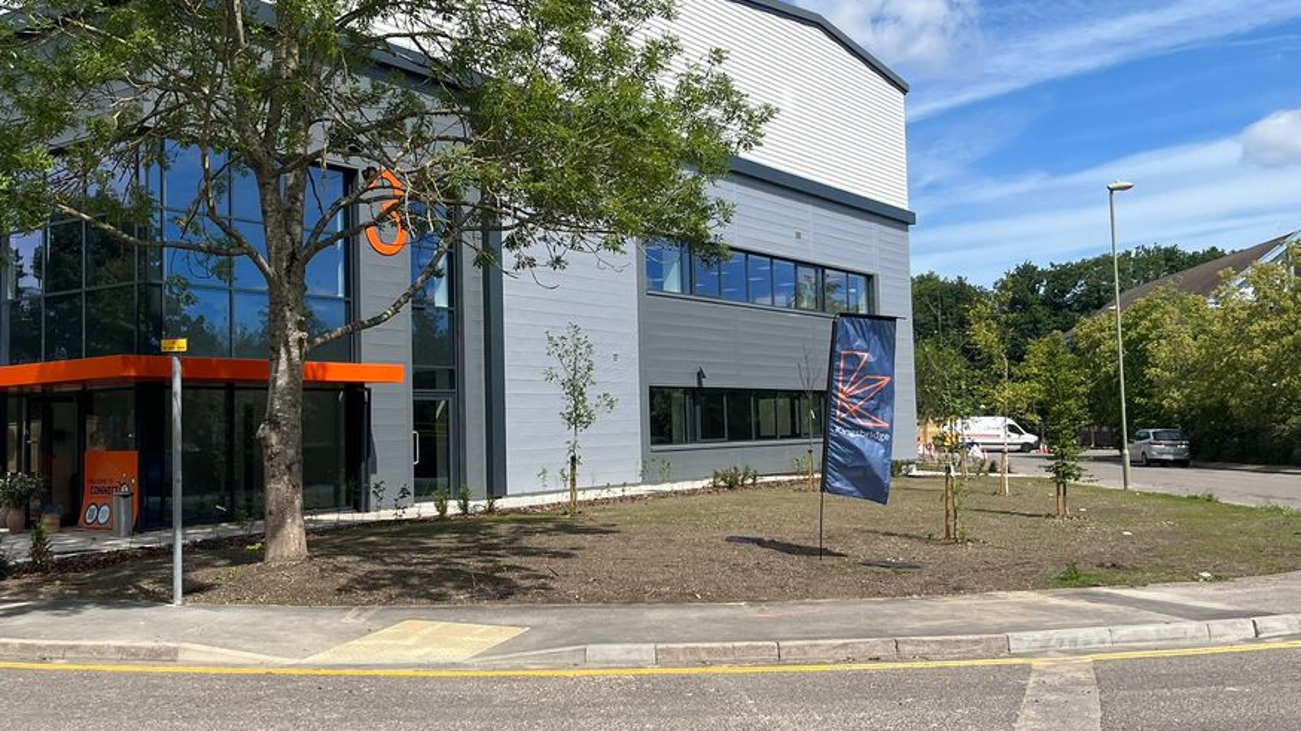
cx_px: 595
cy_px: 351
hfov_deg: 55.2
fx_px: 1242
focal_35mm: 36
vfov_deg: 32.8
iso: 50
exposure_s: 1/3745
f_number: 1.6
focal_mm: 5.1
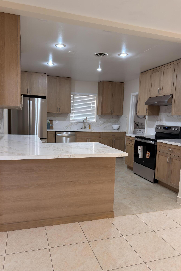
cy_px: 136
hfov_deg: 51.2
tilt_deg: -3.8
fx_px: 189
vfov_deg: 71.5
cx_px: 82
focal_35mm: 25
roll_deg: -0.9
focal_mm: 6.76
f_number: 1.78
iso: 200
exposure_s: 1/120
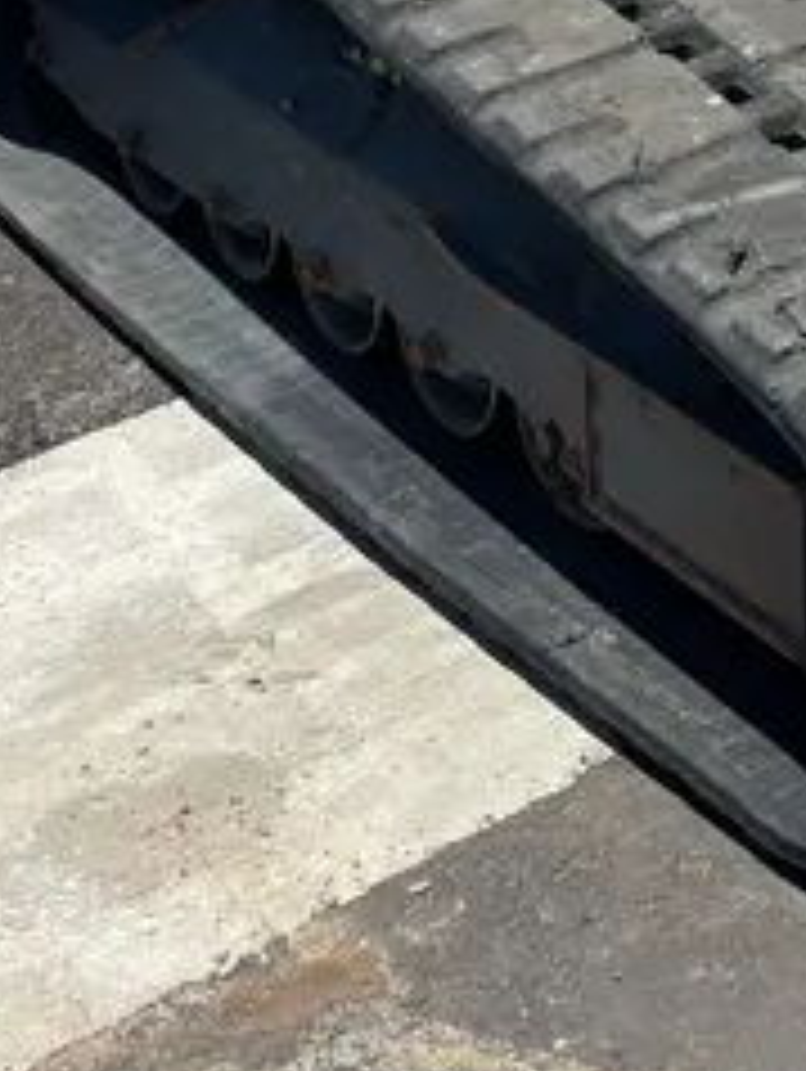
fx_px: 2479
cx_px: 995
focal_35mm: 80
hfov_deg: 17.5
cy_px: -344
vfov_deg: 21.8
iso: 50
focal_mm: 4.2
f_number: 1.6
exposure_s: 1/4464
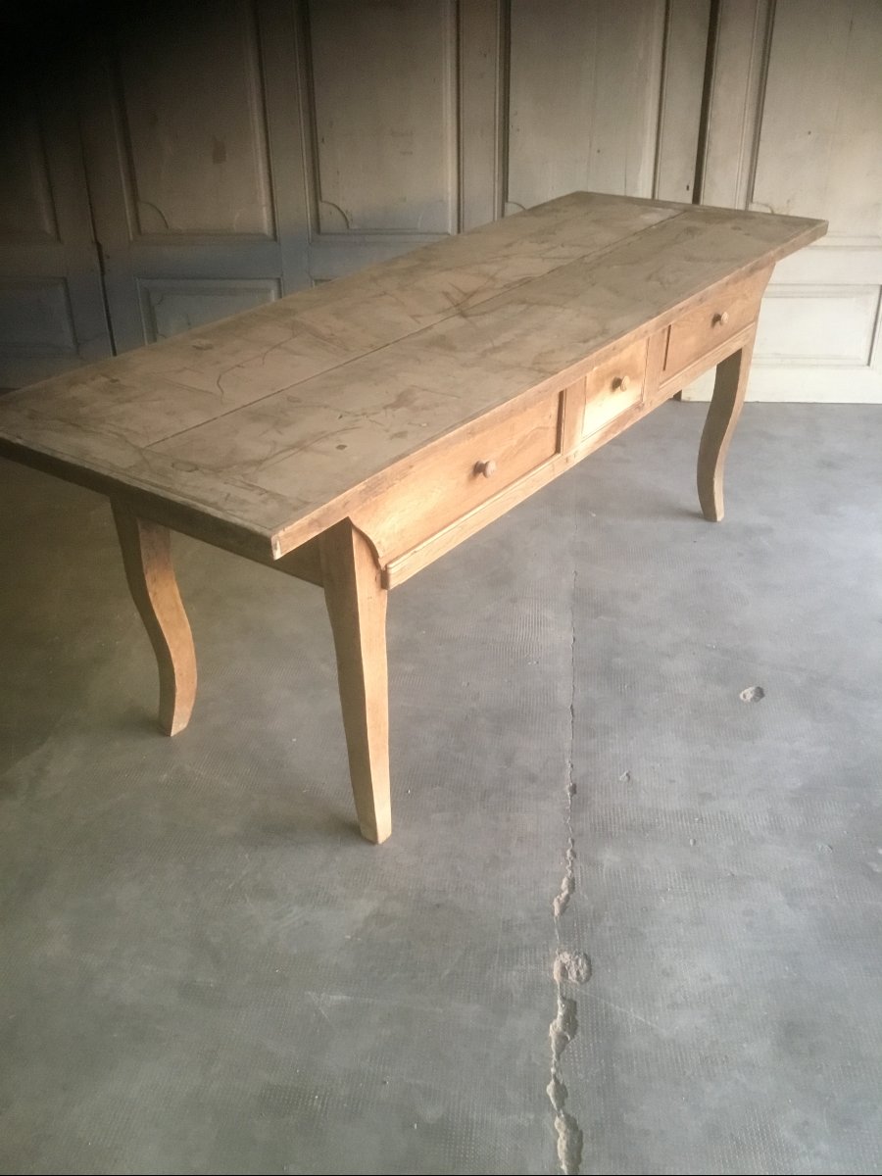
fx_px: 1053
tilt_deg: -29.9
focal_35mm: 31
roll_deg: +0.2
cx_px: 441
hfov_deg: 45.4
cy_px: 588
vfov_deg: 58.4
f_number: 2.4
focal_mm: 3.3
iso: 200
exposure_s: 1/20
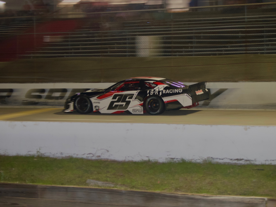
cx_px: 154
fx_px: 714
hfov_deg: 21.9
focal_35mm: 90
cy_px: 104
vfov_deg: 16.5
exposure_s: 1/60
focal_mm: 55
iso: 800
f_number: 4
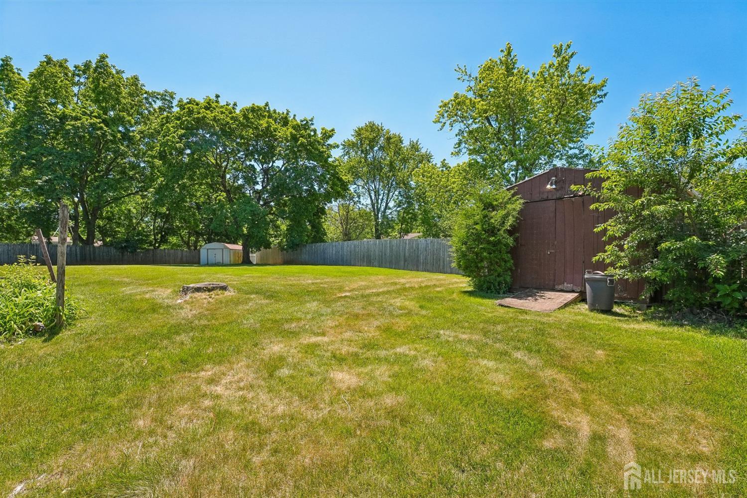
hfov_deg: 95.7
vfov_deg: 72.7
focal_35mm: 16
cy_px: 249
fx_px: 338
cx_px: 374
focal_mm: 16.3
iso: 800
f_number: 11
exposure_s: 1/400
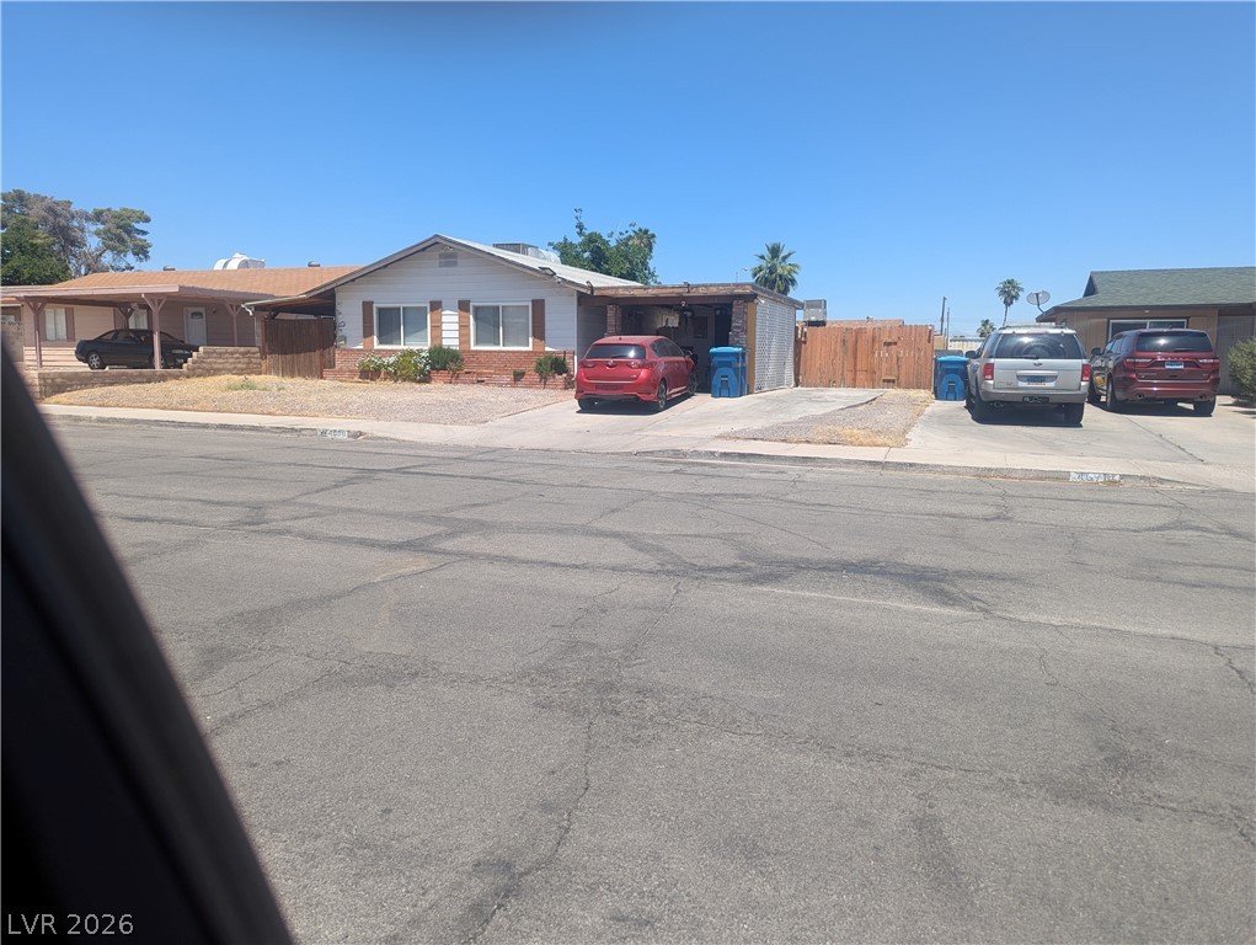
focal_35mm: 24
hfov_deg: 71.5
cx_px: 628
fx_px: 872
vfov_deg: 56.9
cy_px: 472
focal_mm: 6.81
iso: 42
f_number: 1.85
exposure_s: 1/1770
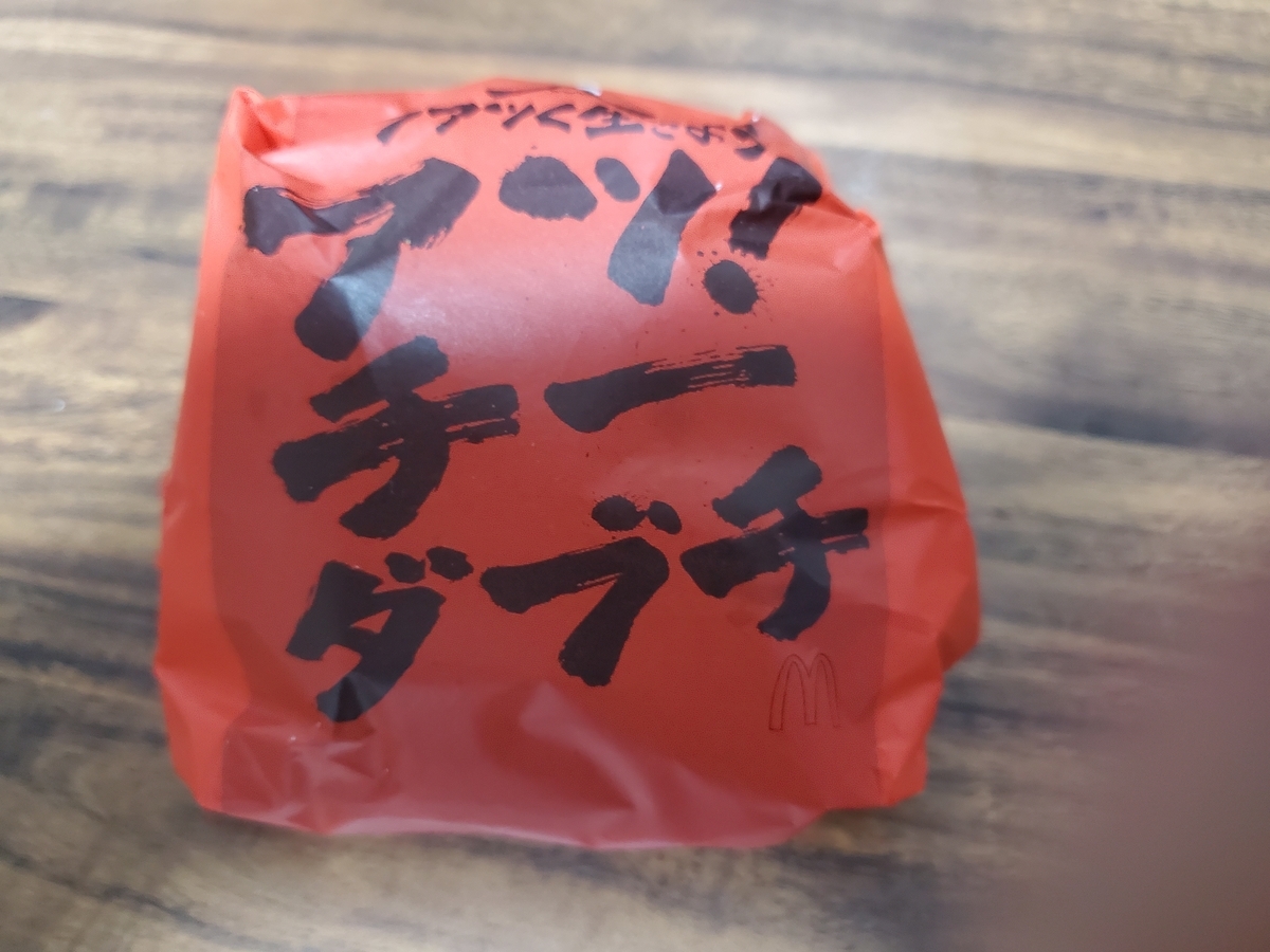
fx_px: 954
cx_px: 635
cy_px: 476
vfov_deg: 53.1
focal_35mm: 26
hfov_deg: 67.3
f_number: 1.5
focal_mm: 4.3
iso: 640
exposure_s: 1/20
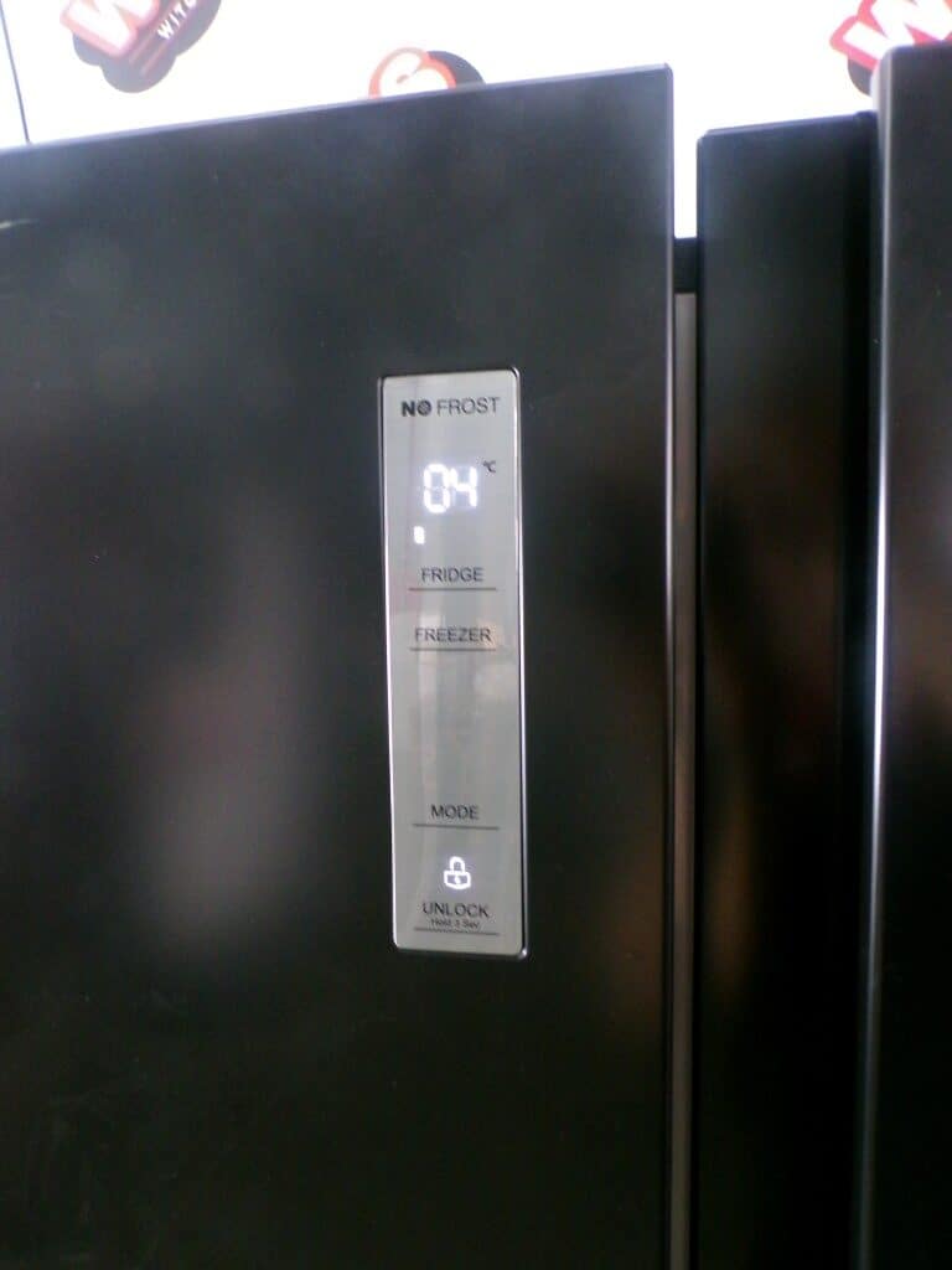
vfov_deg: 71.6
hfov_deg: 56.8
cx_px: 476
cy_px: 635
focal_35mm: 24
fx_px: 880
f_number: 3
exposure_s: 1/15
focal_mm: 4.3
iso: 800
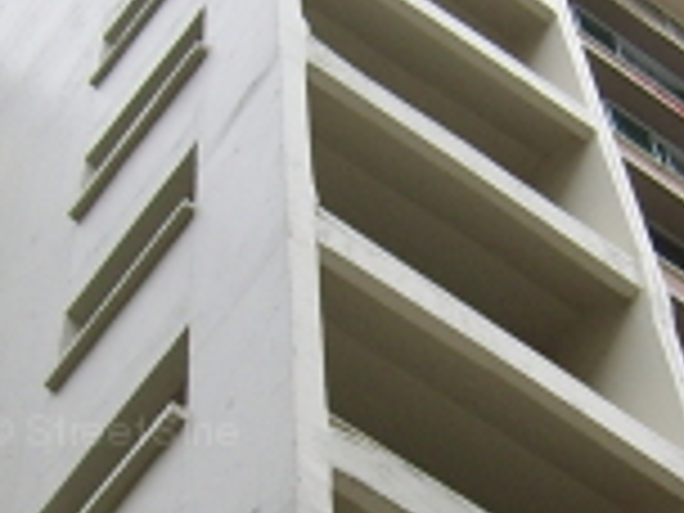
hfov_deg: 15.5
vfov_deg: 11.6
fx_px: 2509
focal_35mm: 127
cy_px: 436
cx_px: 315
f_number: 2.8
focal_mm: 5.95
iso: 50
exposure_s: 1/353
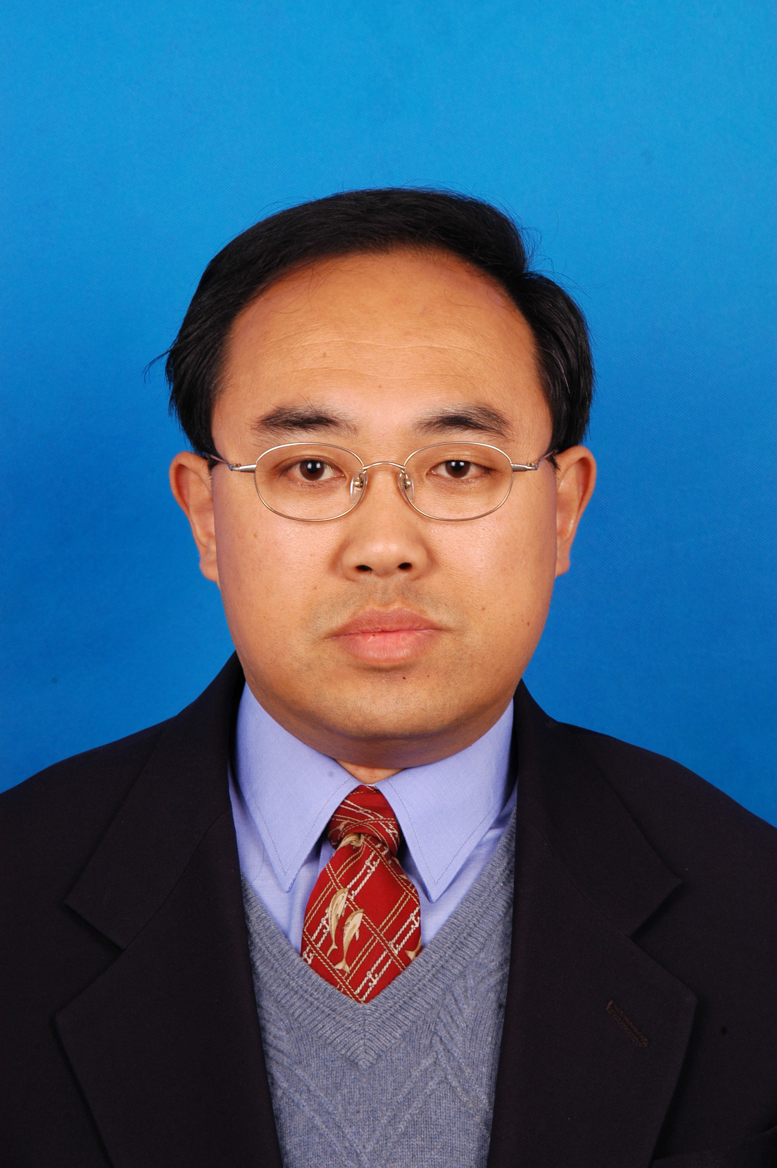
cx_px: 388
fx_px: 3503
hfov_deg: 12.7
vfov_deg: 18.9
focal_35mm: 108
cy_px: 584
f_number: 10
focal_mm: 72
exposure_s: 1/60
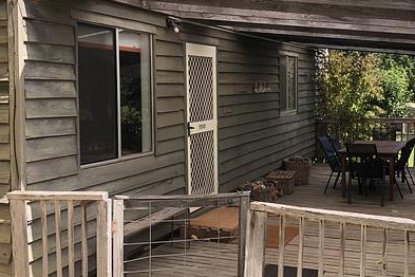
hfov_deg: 42.3
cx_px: 265
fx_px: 530
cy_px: 110
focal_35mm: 46
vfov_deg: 29.2
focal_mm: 3.99
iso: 20
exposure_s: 1/510
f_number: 1.8
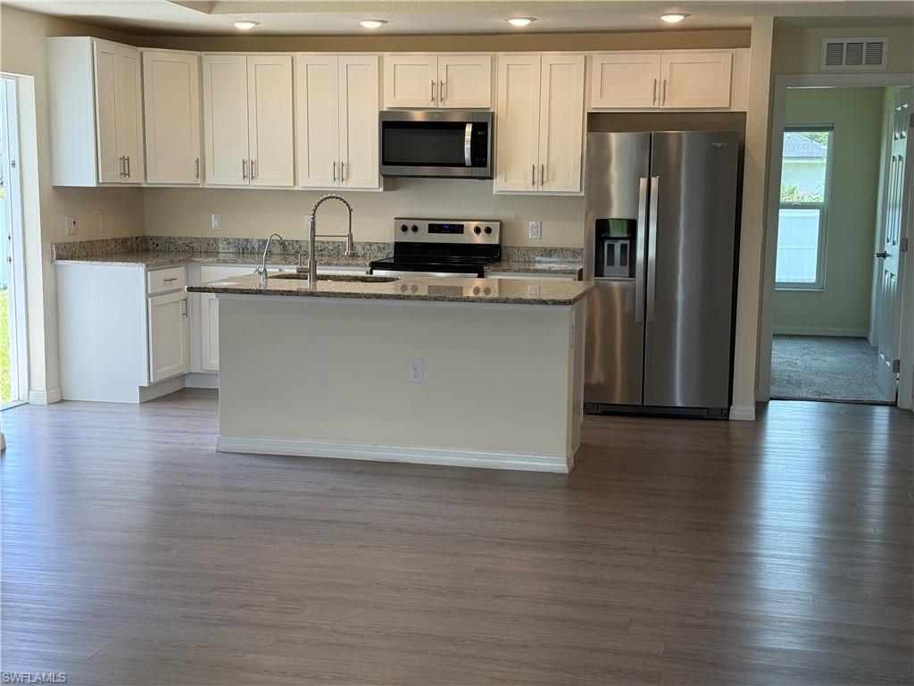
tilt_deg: -8.9
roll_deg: +0.2
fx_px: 1267
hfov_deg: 39.7
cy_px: 343
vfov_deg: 30.3
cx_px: 457
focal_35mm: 48
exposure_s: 1/229
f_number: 1.78
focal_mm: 6.76
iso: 80
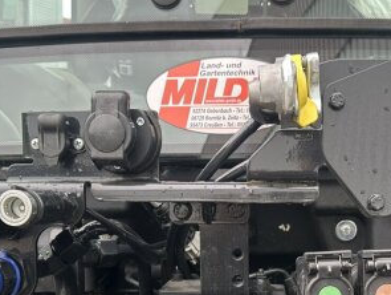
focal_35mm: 52
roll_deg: -1.4
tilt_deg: -4.7
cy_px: 255
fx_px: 588
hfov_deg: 36.6
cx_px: 241
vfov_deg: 27.3
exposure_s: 1/247
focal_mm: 6.86
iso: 80
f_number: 1.78
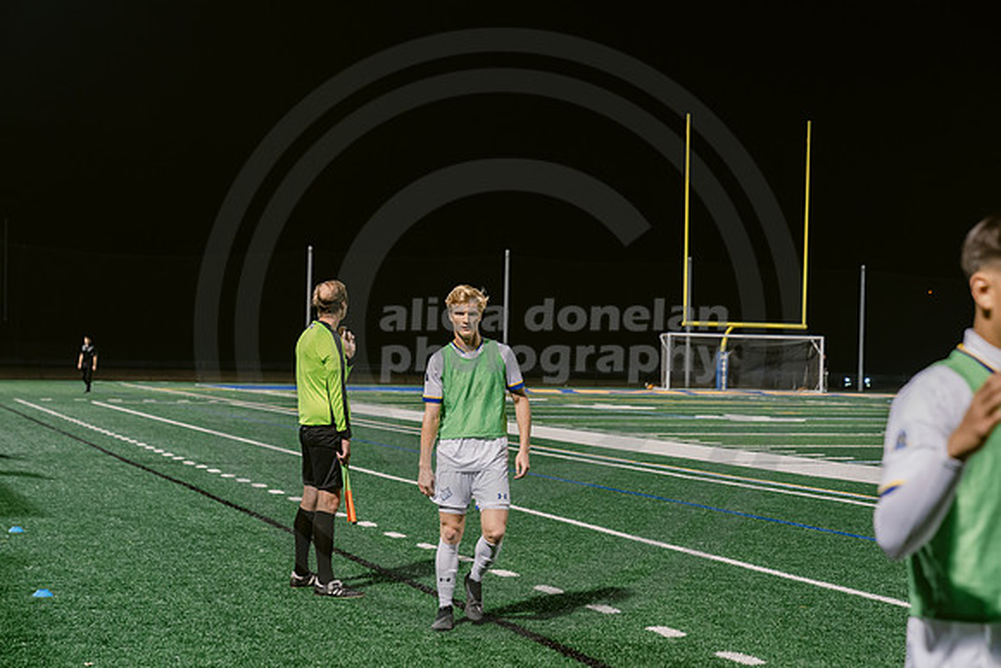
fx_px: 1947
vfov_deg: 19.5
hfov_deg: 28.8
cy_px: 334
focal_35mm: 70
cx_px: 500
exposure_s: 1/160
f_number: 4
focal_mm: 70
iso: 2500
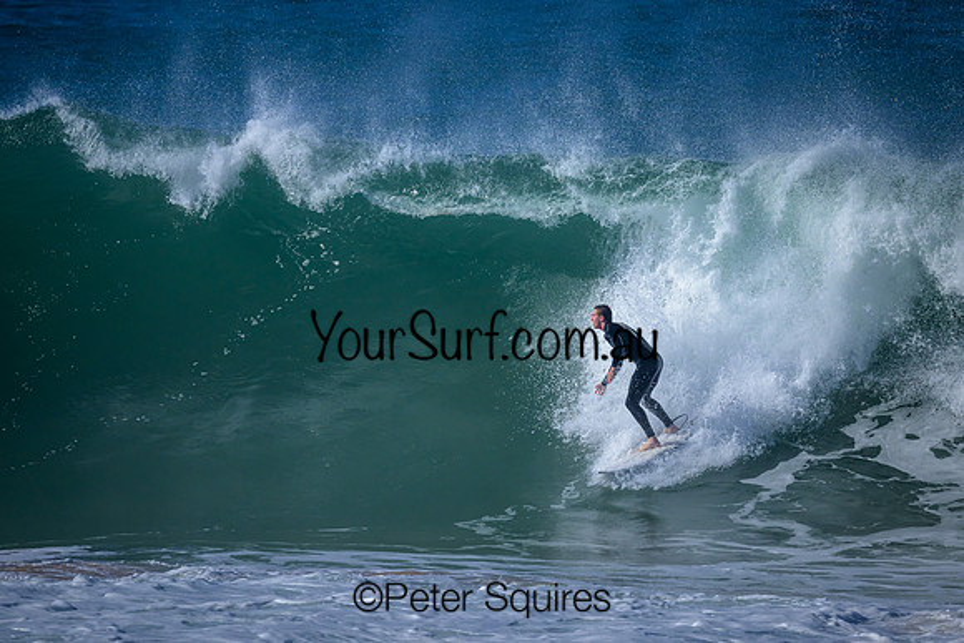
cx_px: 482
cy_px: 322
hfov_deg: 2.6
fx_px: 21426
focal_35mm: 800
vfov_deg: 1.7
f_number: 6.3
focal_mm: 800
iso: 1800
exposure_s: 1/2000
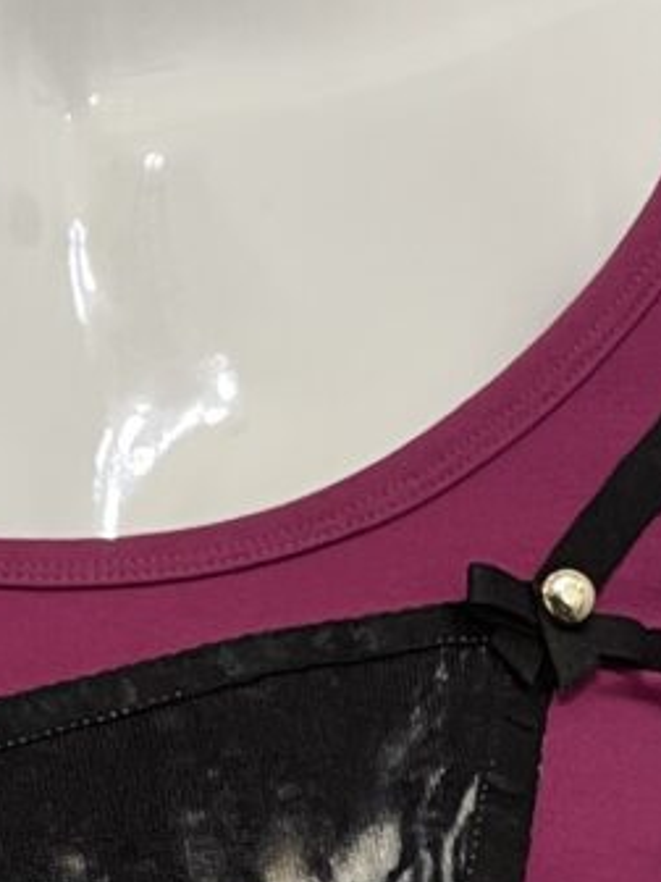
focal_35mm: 143
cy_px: 1504
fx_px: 3641
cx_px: 50
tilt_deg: -9.8
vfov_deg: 12.7
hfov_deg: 10.3
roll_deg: +2.4
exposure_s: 1/50
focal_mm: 5.1
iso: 160
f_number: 1.6
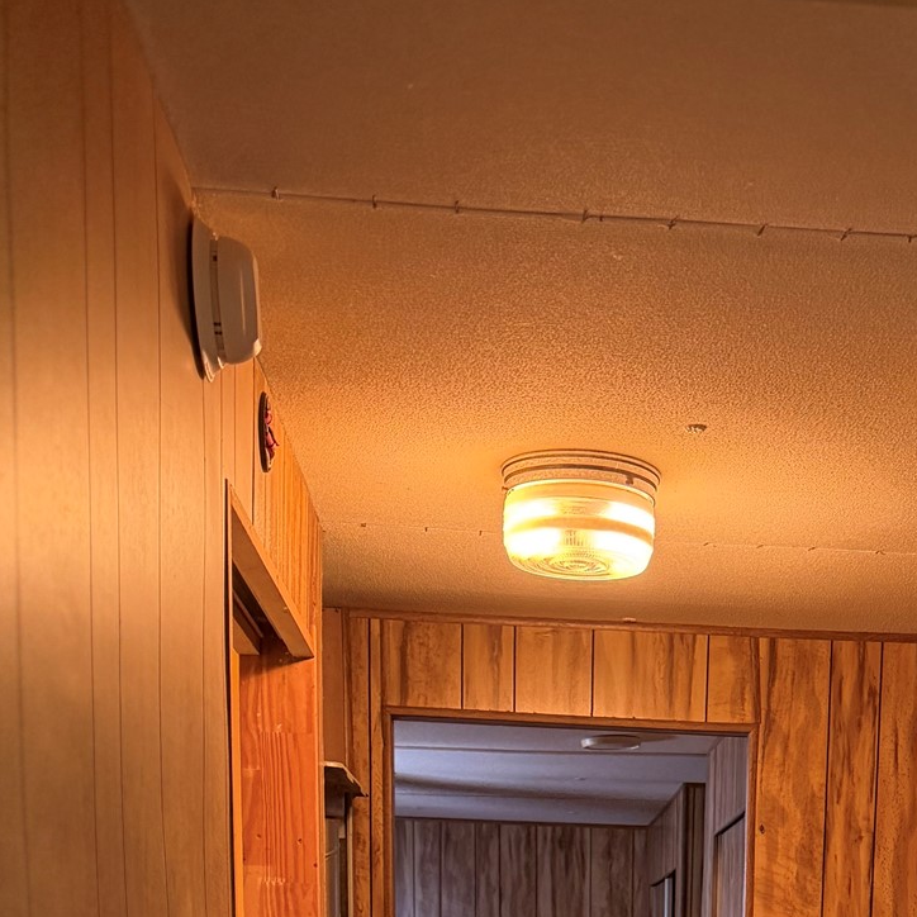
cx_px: 707
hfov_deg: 28.1
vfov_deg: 24.3
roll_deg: -2.1
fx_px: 1798
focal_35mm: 60
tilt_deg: -7.1
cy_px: 1254
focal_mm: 6.76
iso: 500
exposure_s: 1/60
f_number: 1.78
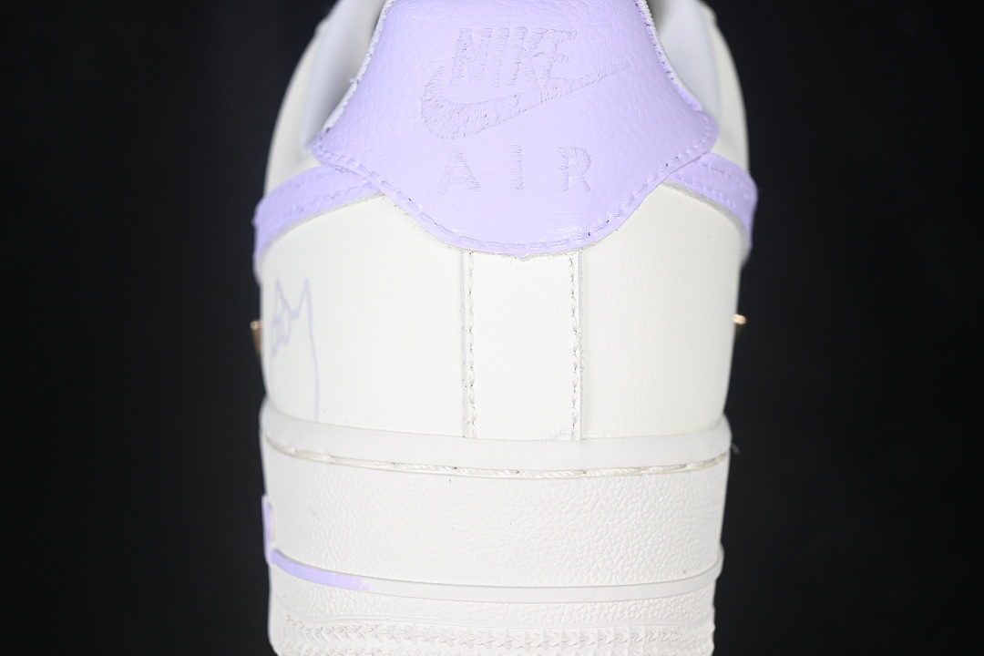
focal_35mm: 75
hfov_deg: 27.0
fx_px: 2050
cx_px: 492
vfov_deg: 18.2
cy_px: 328
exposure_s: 1/80
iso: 160
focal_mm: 50
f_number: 7.1
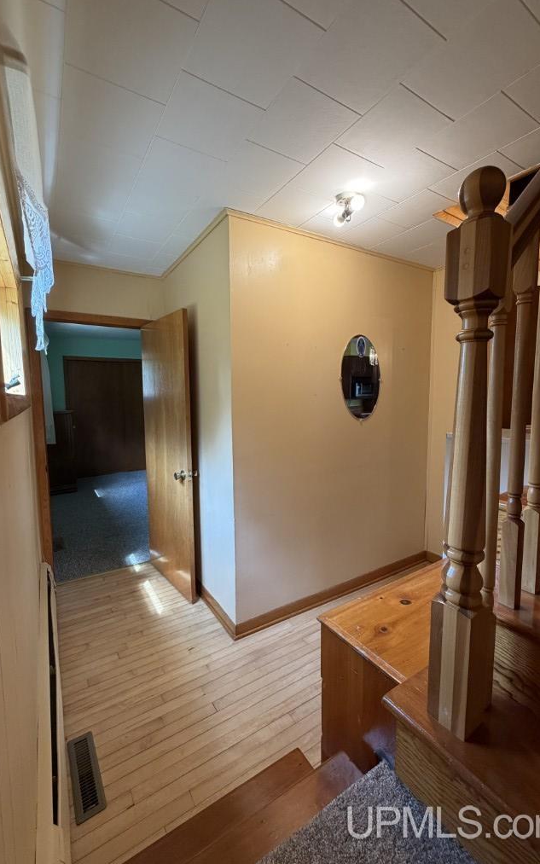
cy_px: 428
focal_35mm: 15
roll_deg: +0.8
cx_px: 255
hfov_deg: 74.7
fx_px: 353
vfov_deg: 101.5
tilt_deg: -5.1
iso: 250
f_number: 2.2
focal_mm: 2.22
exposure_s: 1/120
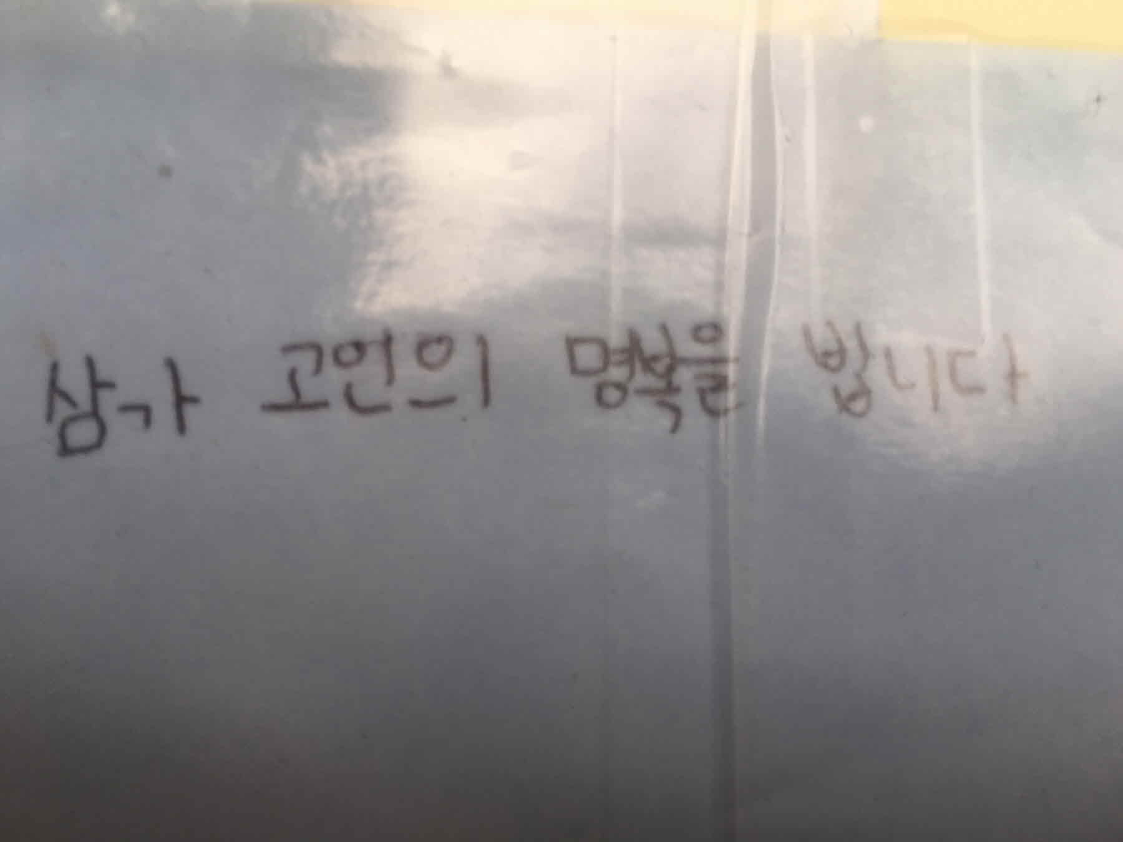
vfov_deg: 48.2
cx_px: 562
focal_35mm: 29
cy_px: 421
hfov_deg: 61.7
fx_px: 941
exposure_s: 1/60
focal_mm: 4.15
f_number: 2.2
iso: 25
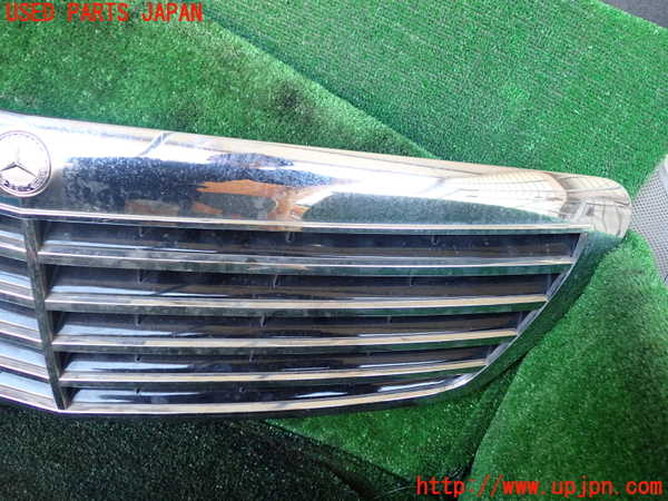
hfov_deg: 60.0
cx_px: 334
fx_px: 579
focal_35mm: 30
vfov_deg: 46.8
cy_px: 250
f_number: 2.3
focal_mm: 5.4
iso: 200
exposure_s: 1/50
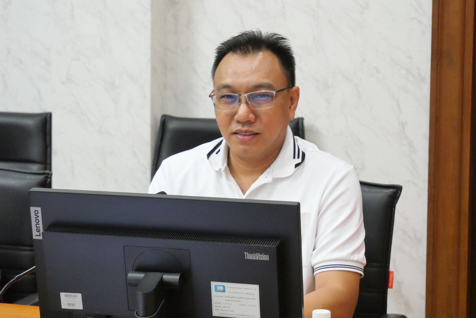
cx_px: 238
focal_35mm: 110
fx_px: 1455
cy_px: 159
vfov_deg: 12.5
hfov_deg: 18.6
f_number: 5.6
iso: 6400
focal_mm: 53
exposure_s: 1/80
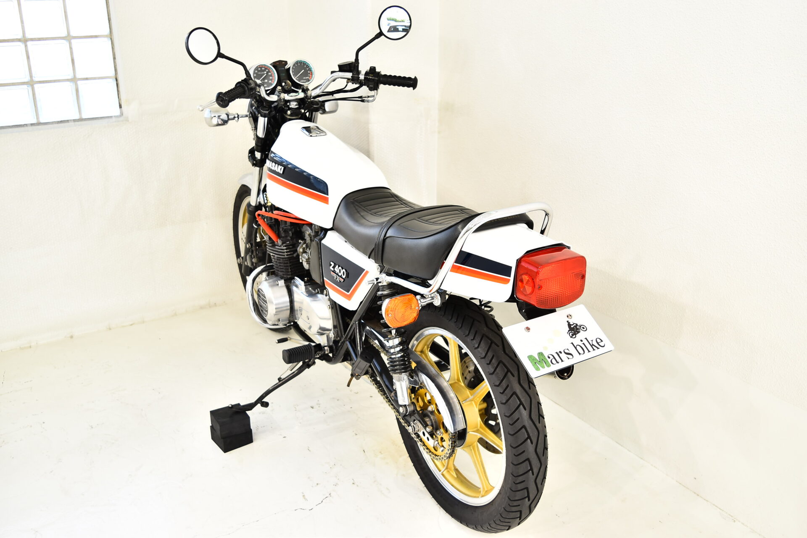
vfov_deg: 38.4
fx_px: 774
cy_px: 269
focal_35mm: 34
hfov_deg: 55.1
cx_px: 404
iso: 100
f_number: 3.8
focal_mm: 23
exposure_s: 1/15
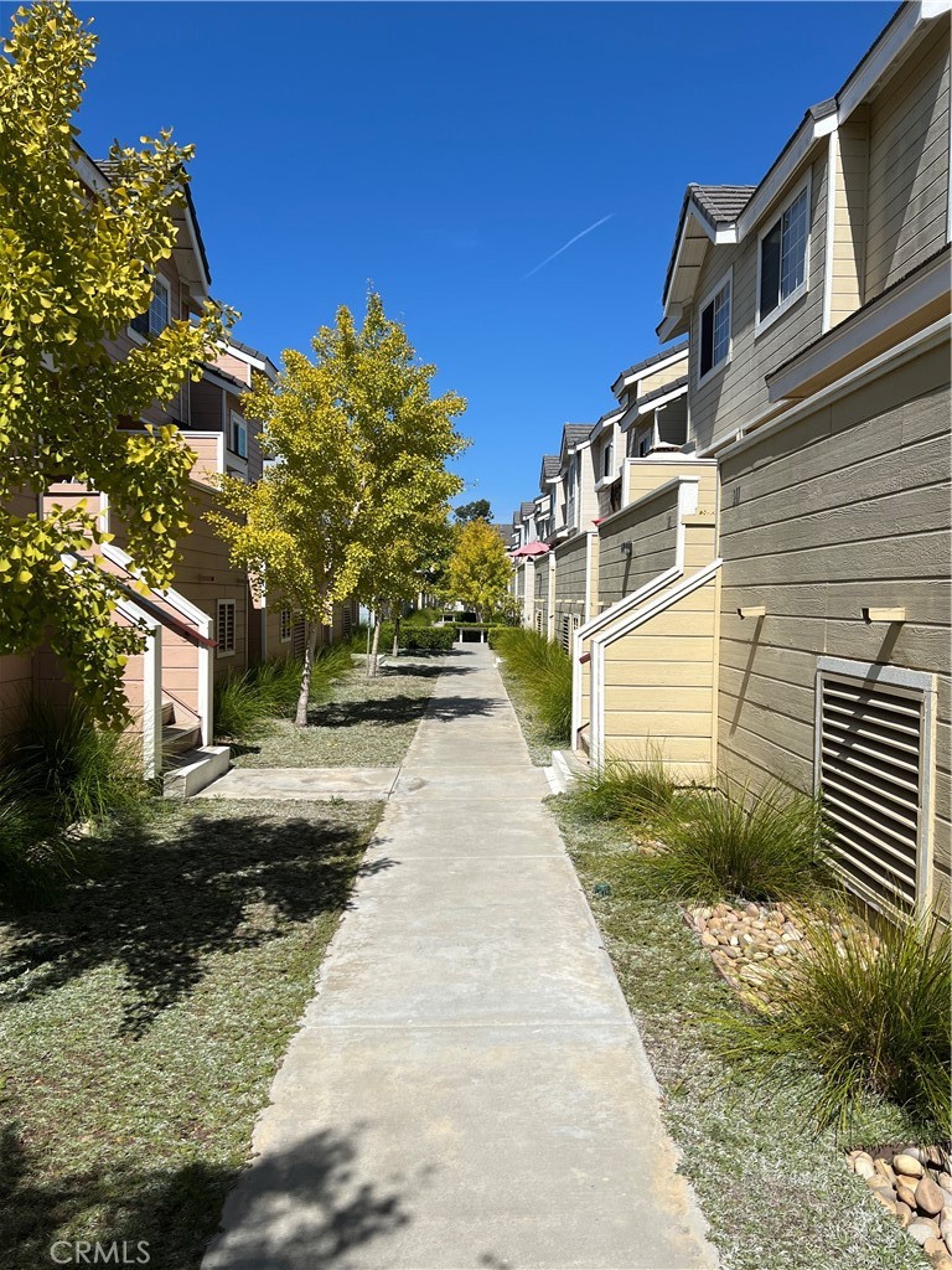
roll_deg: -0.9
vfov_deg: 67.3
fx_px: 953
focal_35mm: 26
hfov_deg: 53.1
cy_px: 635
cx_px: 476
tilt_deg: -2.9
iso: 50
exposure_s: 1/6579
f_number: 1.5
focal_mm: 5.7
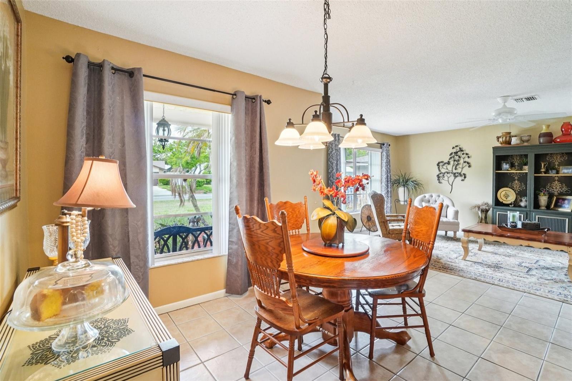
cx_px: 286
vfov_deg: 77.3
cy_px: 190
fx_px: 238
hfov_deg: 100.4
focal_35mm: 15
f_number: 8
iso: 500
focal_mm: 10
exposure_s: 1/30
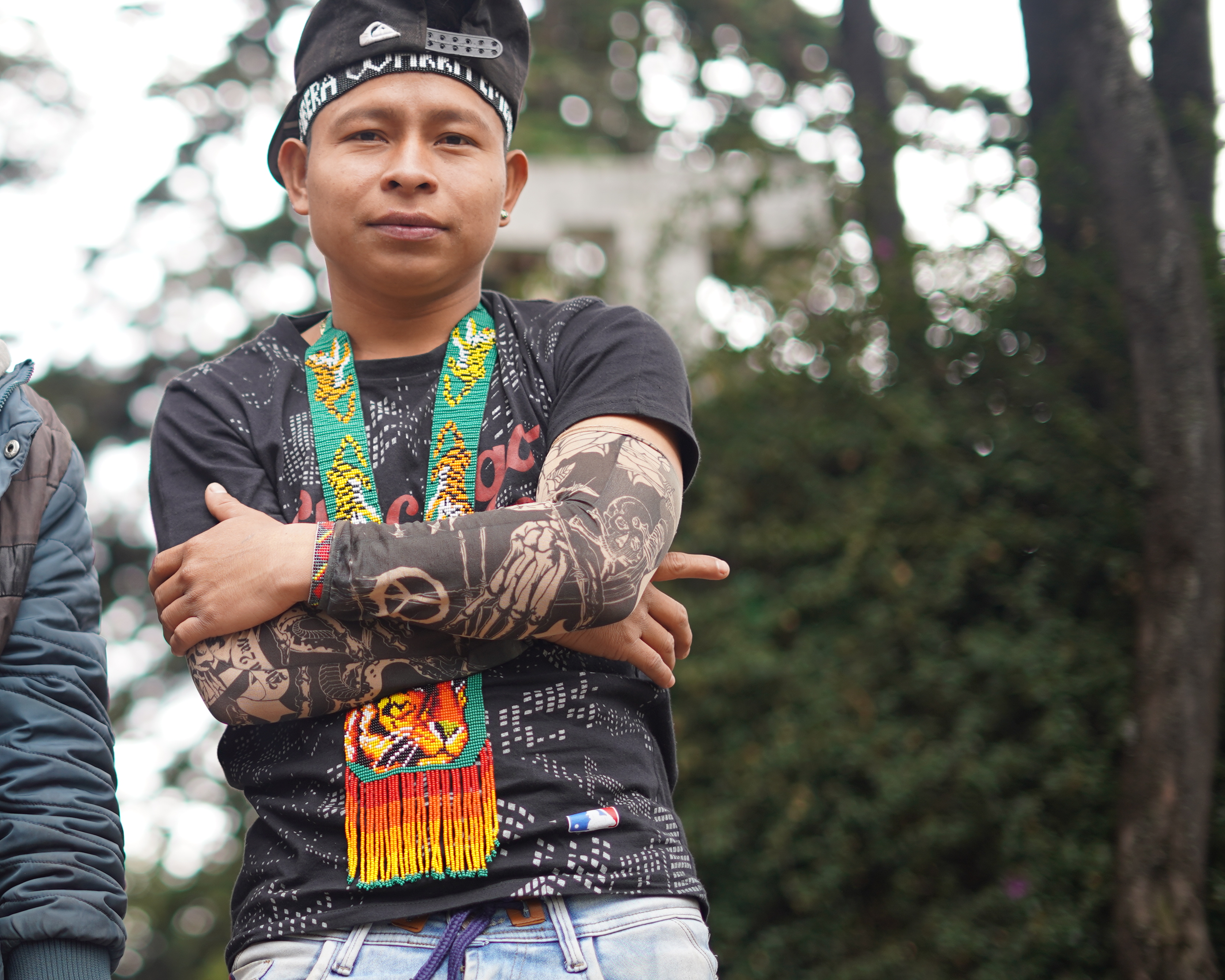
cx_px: 133
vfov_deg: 18.3
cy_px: 484
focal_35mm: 84
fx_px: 3045
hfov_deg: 22.2
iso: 125
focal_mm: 50
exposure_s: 1/500
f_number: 1.8
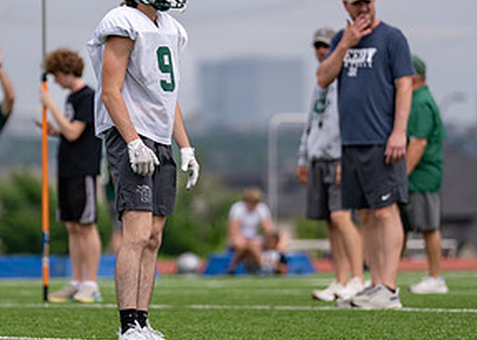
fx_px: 5758
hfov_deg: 4.7
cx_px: 111
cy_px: 168
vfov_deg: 3.4
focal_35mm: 425
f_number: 2.8
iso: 125
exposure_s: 1/4000
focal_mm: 200
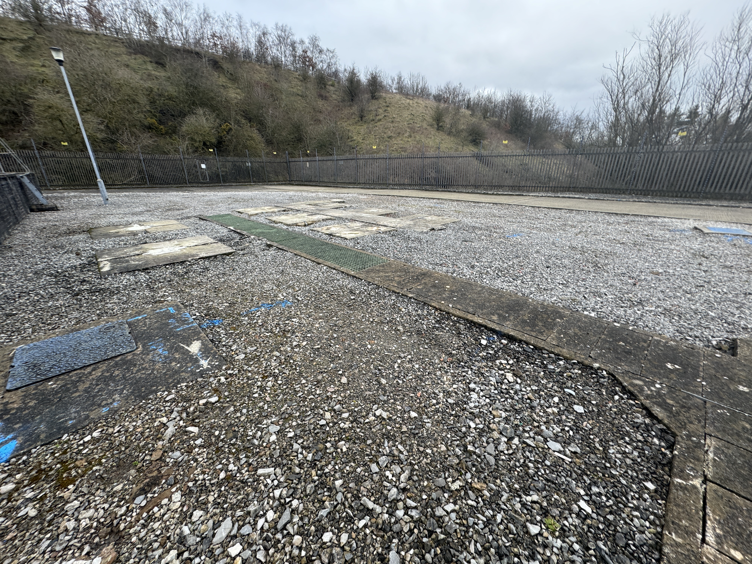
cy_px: 282
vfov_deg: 85.7
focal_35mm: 14
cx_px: 376
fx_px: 304
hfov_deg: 102.1
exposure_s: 1/99
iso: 40
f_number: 2.2
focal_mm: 2.22
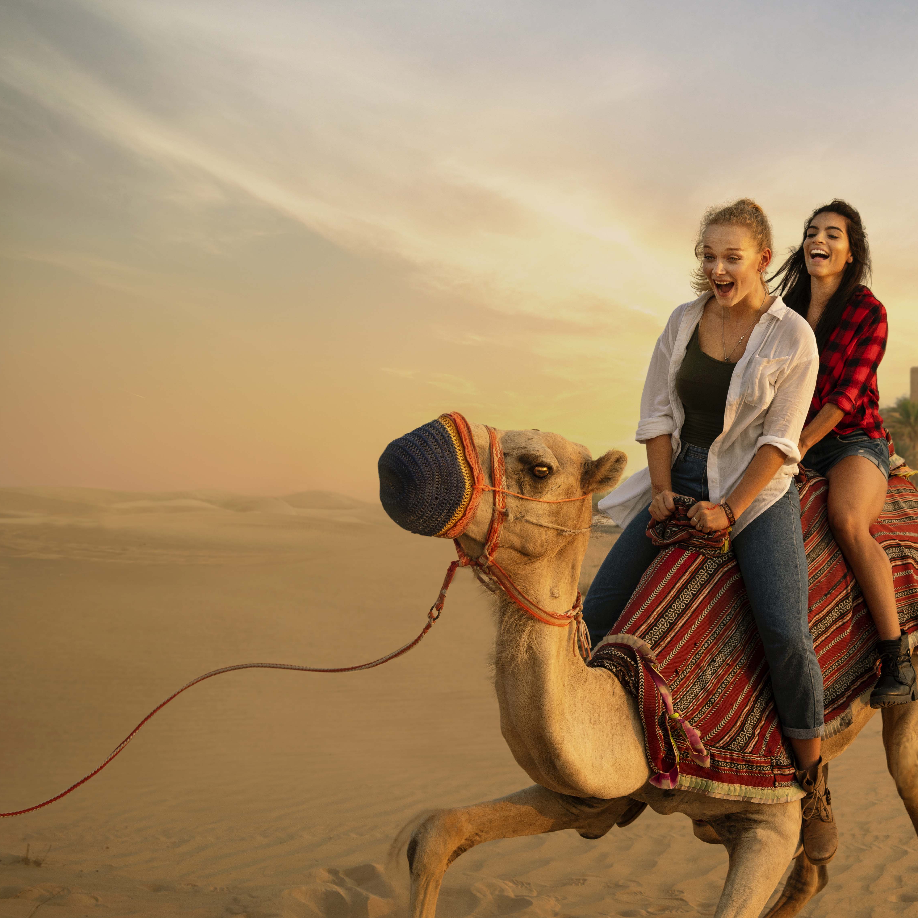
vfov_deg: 32.8
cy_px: 457
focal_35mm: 52
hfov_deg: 31.7
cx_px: 775
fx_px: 1560
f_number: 5
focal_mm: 35
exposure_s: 1/1000
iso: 400
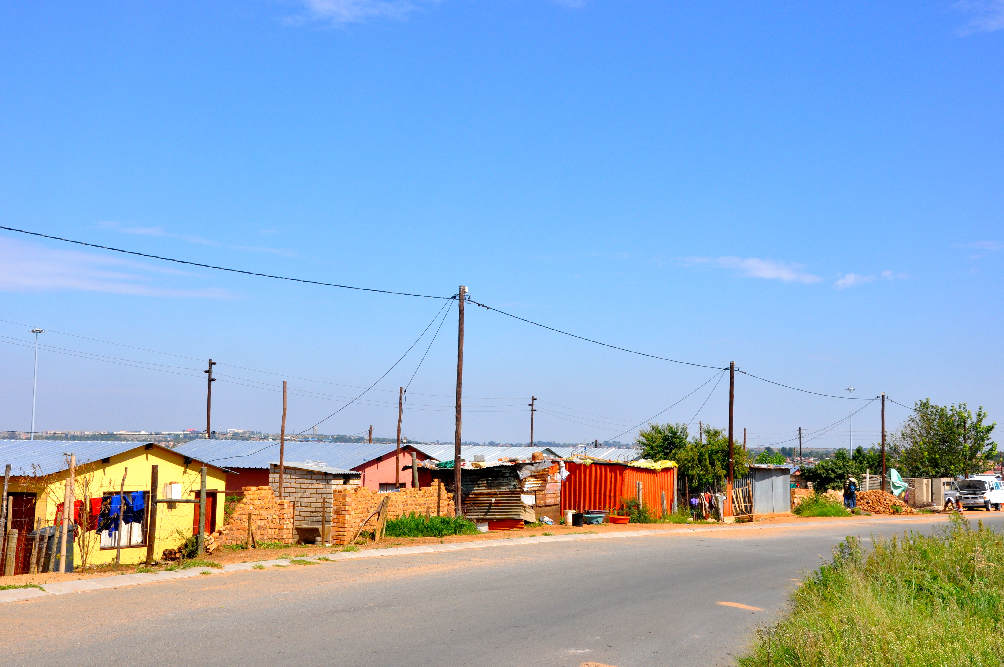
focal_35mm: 57
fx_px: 1588
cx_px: 502
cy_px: 334
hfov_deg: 35.1
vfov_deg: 23.7
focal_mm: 38
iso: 400
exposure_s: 1/500
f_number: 13
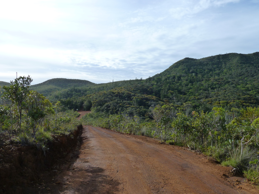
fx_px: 187
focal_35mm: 25
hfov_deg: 69.4
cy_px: 97
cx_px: 130
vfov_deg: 54.9
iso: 125
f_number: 4.5
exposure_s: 1/500
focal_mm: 4.1
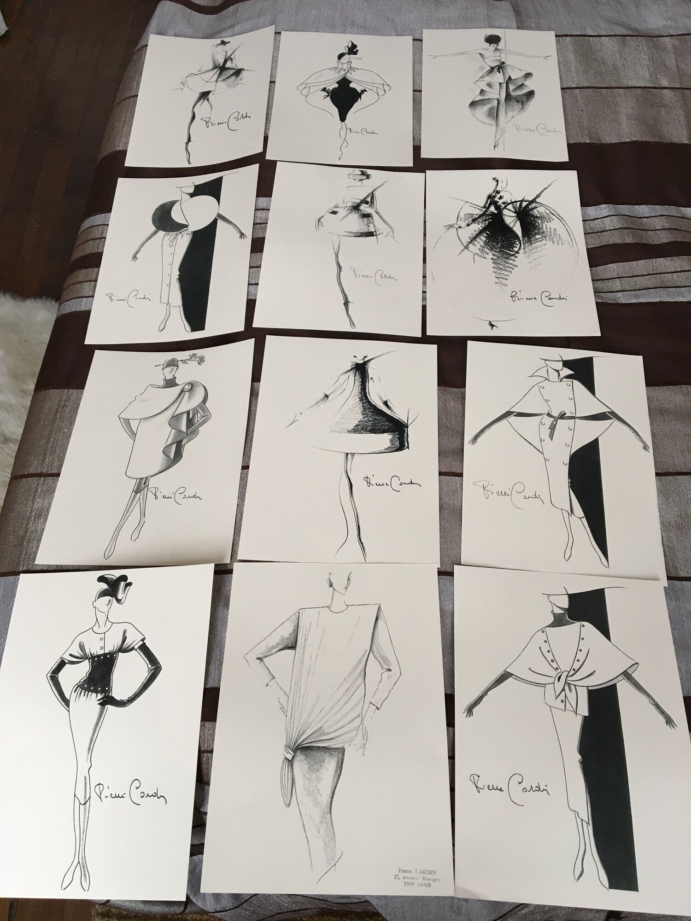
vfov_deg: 61.7
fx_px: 772
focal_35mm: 29
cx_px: 346
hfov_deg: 48.2
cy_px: 460
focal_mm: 4.15
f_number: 2.2
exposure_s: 1/33
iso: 100
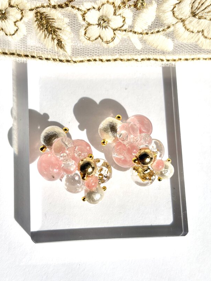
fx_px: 447
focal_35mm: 55
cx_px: 103
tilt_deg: -79.9
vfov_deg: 34.9
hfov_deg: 26.6
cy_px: 143
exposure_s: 1/8850
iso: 32
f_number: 1.6
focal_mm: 5.96
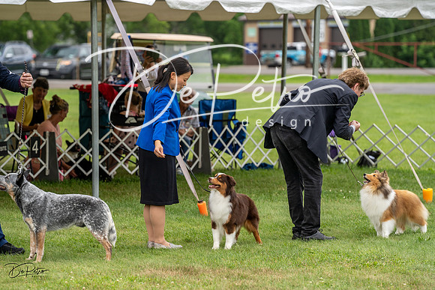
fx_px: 2284
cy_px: 145
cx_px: 218
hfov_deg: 10.9
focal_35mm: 189
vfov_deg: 7.3
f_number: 5
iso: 400
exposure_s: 1/800
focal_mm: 189
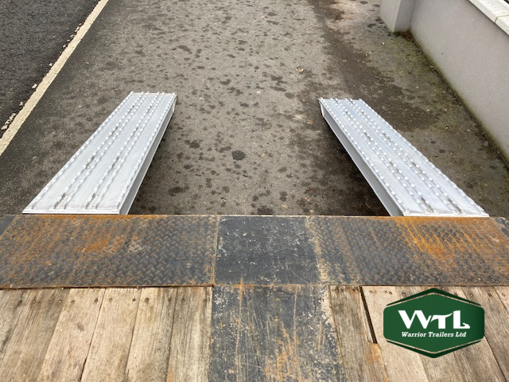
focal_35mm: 28
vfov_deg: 49.7
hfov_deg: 63.4
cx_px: 254
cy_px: 191
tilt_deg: -41.6
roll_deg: -2.6
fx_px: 412
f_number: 1.8
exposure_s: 1/121
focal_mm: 3.99
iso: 25
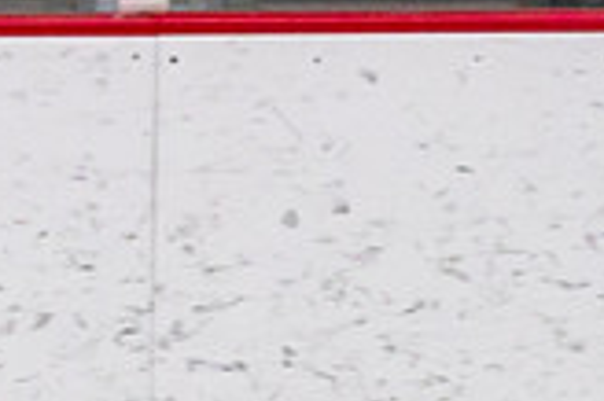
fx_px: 21856
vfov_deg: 1.1
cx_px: -1227
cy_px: 930
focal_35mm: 1304
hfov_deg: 1.6
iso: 640
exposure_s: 1/640
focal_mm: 125
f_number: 2.8
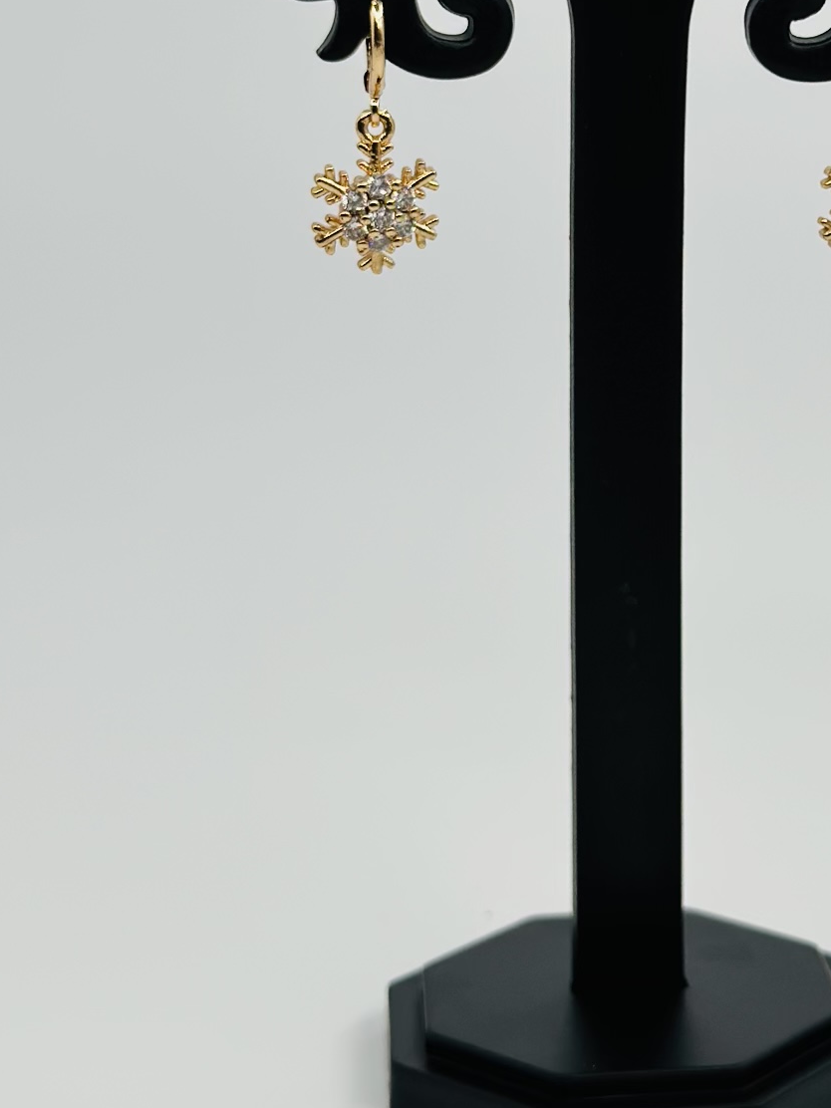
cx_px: 660
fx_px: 2785
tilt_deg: -9.1
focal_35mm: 87
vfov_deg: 22.3
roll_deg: -0.8
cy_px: 289
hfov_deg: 16.8
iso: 80
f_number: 1.78
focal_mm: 6.86
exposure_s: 1/1475
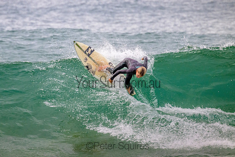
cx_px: 83
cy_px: 55
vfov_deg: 1.3
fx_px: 6755
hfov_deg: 2.0
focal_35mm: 1035
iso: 2500
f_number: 11
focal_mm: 800
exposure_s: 1/2000
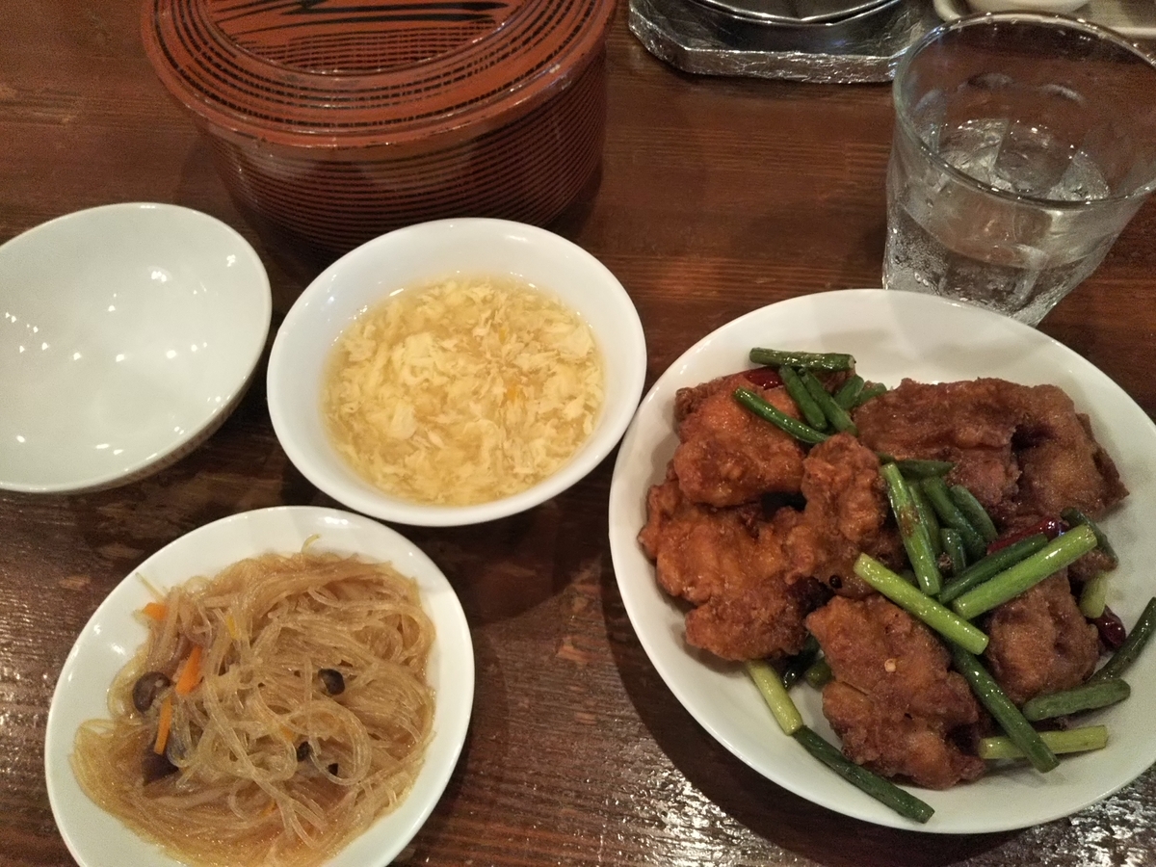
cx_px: 578
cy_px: 434
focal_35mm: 30
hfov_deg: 60.0
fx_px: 1002
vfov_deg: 46.8
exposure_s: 1/30
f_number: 2.2
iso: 160
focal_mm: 4
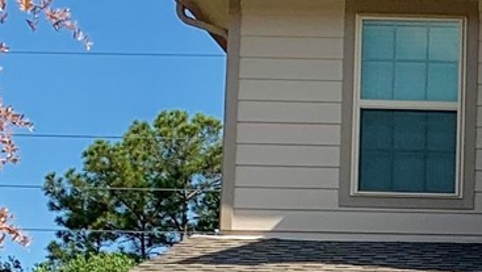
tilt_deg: +7.0
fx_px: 2021
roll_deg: -1.1
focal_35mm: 158
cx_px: 729
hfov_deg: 12.9
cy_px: 393
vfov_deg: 7.6
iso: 25
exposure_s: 1/3086
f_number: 1.8
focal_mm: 4.25
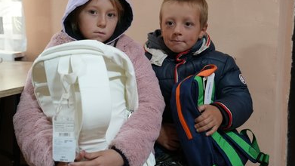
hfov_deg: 45.5
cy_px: 68
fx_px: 352
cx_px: 146
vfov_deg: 26.5
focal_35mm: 45
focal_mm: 42
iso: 10000
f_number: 4
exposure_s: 1/160
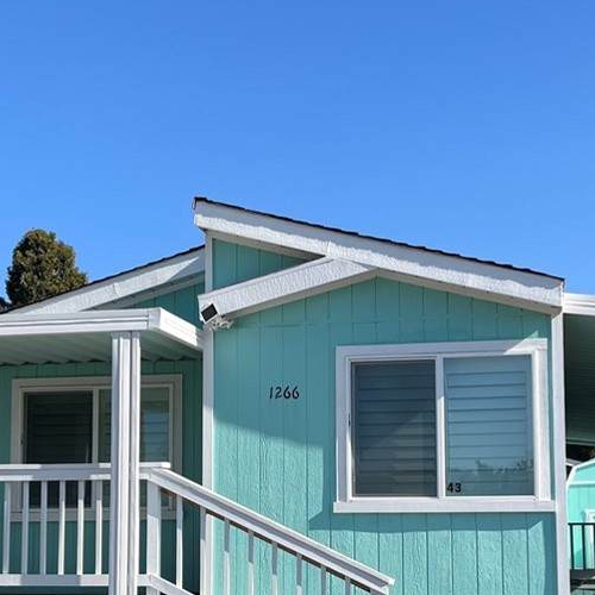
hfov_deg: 36.1
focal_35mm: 47
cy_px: 349
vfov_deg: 36.0
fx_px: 914
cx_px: 303
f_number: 1.6
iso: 50
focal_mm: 5.1
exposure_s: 1/2967
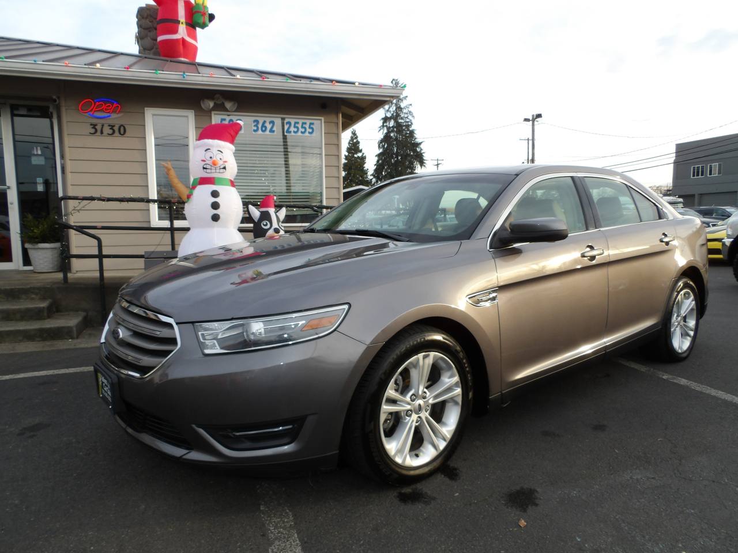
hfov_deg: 73.9
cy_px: 276
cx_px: 369
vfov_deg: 58.9
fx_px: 490
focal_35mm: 23
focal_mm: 4.2
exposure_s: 1/114
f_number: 4.1
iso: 100
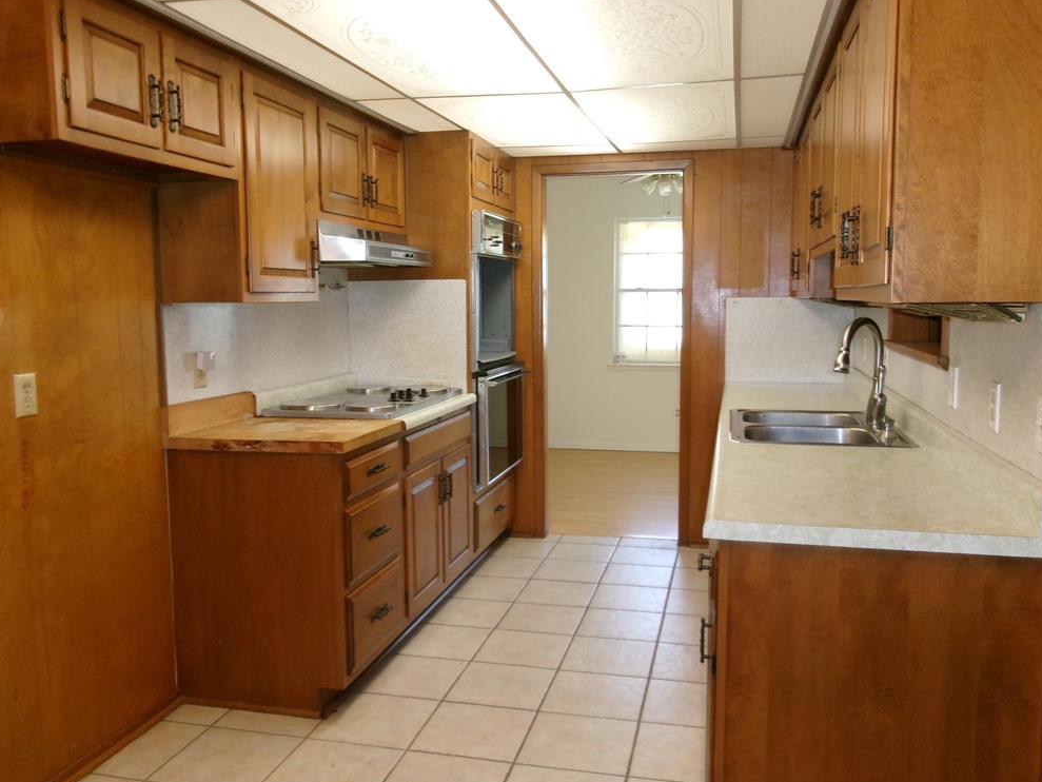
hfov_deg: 61.7
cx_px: 523
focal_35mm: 29
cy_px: 385
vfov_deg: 48.2
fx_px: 873
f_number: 3.9
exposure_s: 1/34
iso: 250
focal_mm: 5.1
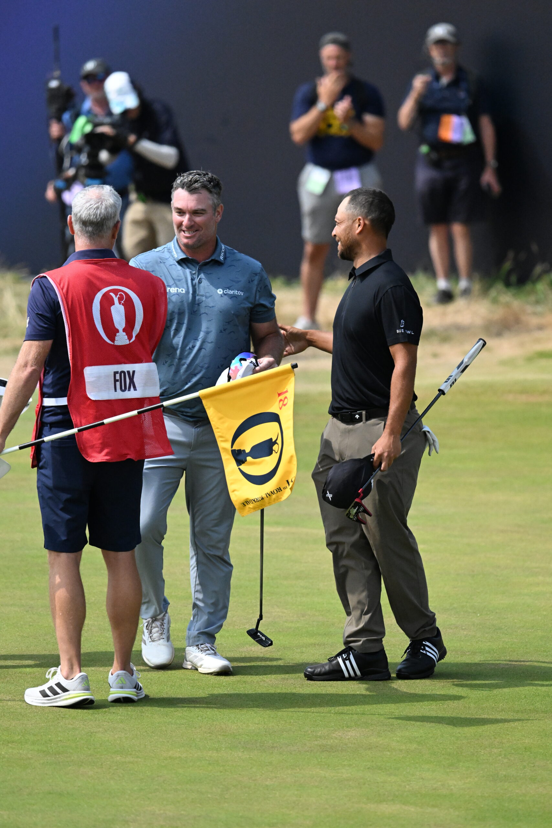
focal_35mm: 400
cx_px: 276
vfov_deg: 5.2
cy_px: 414
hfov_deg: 3.4
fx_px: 9198
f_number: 5
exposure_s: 1/26000
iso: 7200
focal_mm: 400
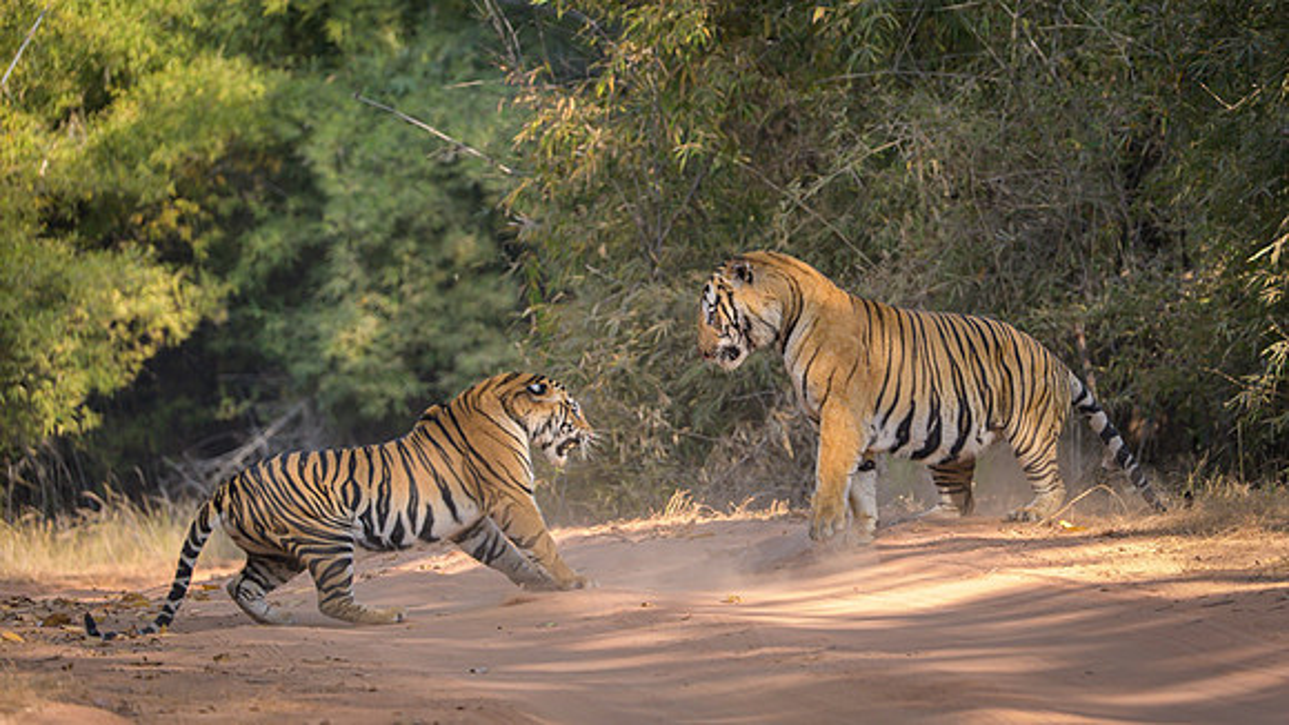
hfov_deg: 8.0
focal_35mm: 271
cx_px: 725
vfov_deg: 4.5
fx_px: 9256
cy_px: 274
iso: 2000
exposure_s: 1/1600
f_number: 4
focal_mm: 230
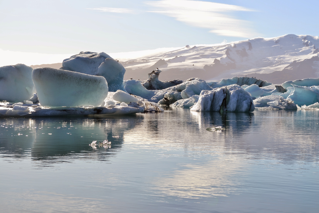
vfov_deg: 18.2
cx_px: 160
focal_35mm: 75
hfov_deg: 27.0
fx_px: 665
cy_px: 106
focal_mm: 50
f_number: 9
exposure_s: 1/320
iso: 100
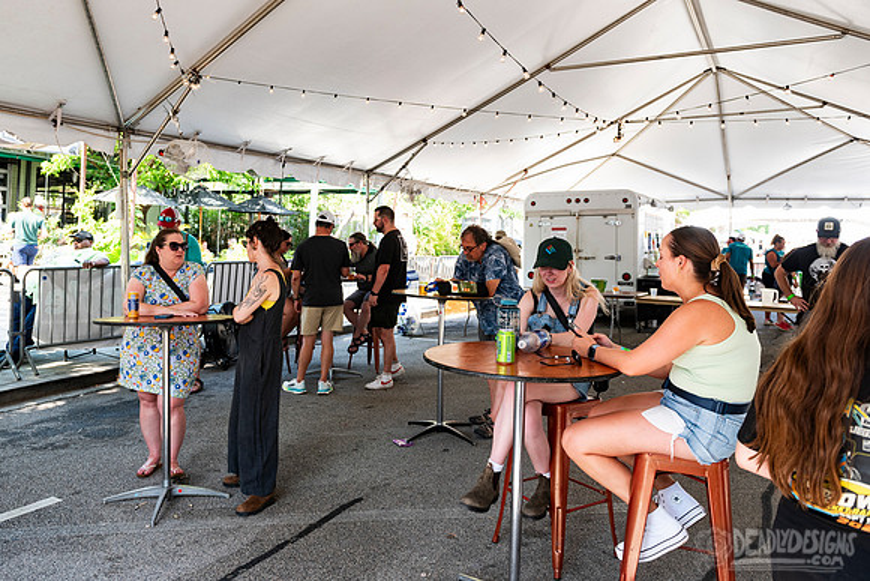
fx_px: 651
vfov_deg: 48.0
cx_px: 382
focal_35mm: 27
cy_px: 255
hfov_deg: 67.3
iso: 500
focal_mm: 24
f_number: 4
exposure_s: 1/250
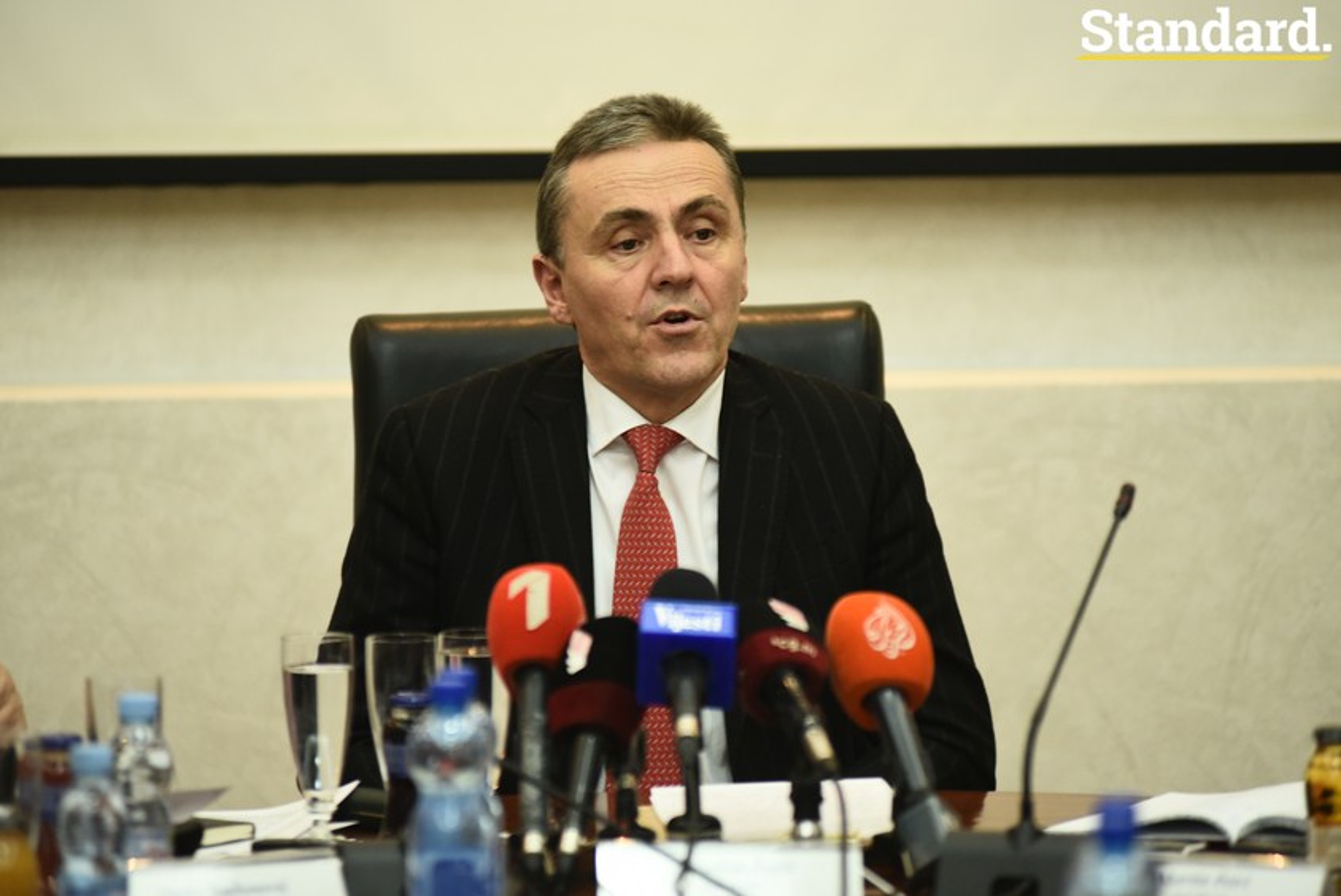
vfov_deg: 6.9
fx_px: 7455
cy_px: 448
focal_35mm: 200
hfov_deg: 10.3
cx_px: 670
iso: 2000
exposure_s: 1/125
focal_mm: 200
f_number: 2.8
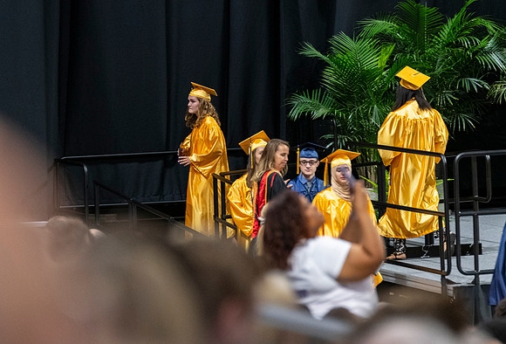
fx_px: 4001
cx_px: 193
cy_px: 147
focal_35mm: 283
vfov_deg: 4.9
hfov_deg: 7.2
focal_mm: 190
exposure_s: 1/200
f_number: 4
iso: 2000
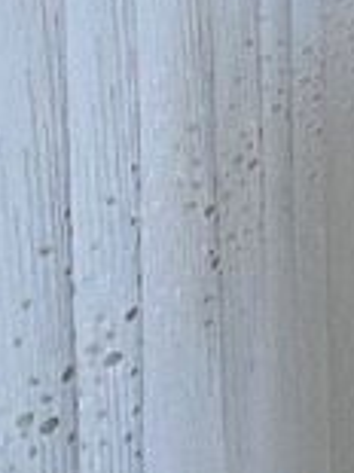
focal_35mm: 86
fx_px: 1174
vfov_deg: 17.7
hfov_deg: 12.0
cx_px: 961
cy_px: -409
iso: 160
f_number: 2.2
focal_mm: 2.2
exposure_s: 1/71
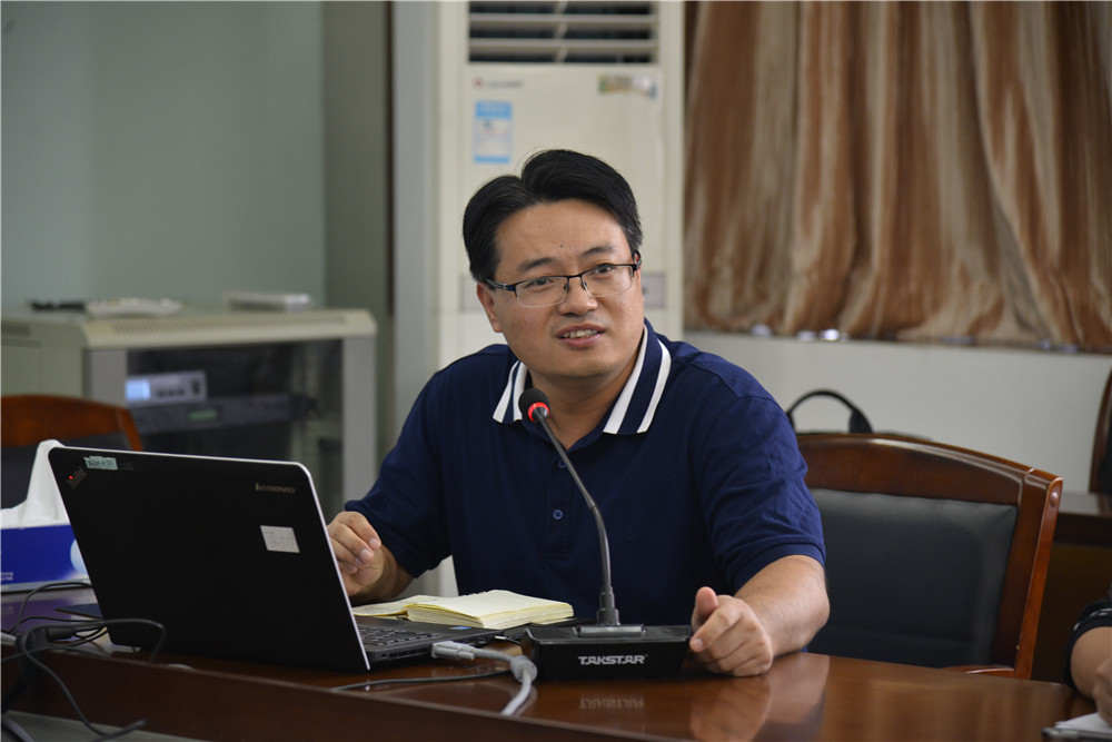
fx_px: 3707
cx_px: 556
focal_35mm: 120
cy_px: 371
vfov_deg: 11.4
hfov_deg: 17.1
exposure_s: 1/100
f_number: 4.5
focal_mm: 120
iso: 1000
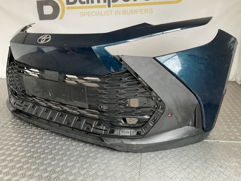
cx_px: 120
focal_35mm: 29
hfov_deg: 61.7
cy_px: 90
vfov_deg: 48.2
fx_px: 202
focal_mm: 3
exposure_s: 1/50
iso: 250
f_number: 1.8
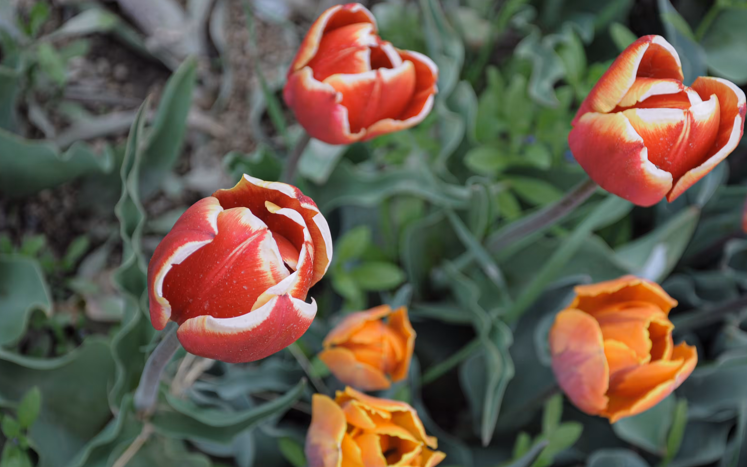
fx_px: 2402
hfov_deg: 17.7
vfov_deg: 11.1
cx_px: 400
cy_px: 245
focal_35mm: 118
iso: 200
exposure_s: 1/100
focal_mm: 66
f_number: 5.3
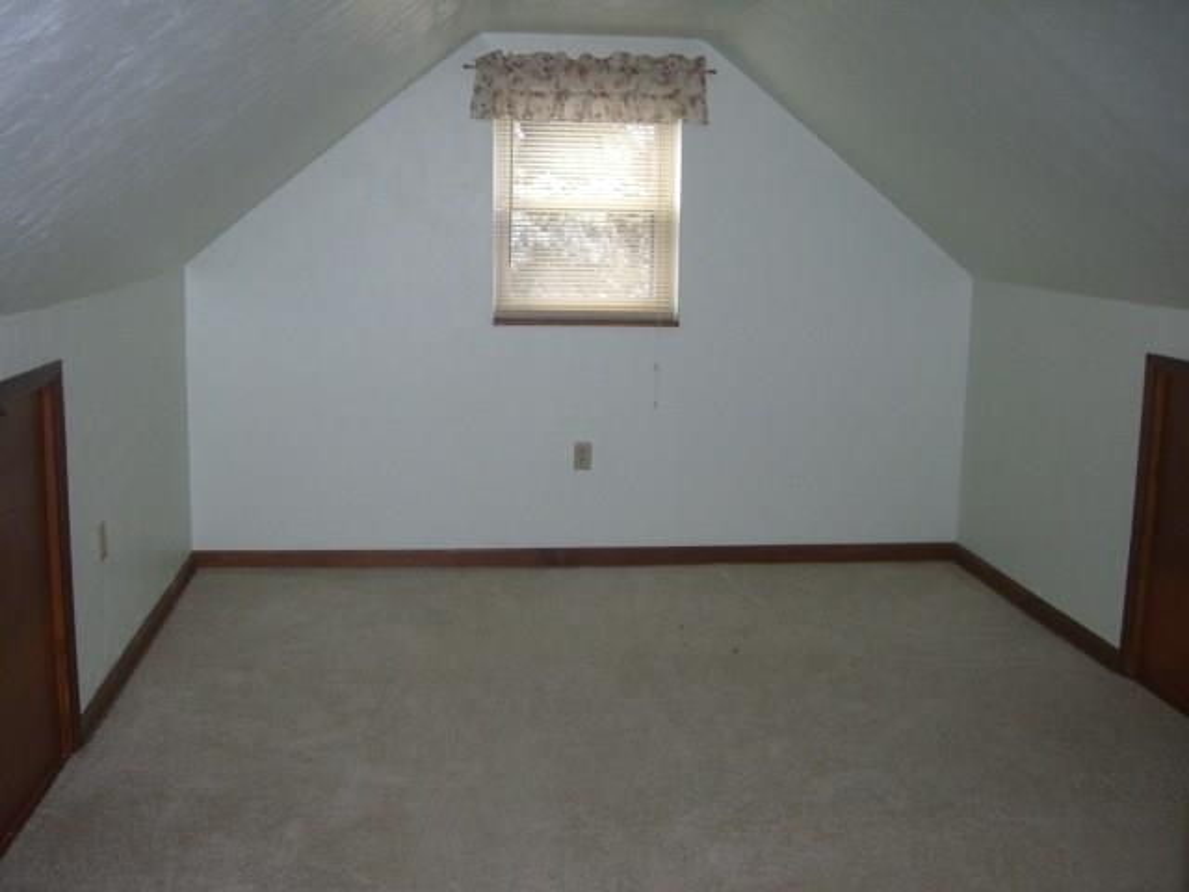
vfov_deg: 37.7
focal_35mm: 38
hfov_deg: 49.0
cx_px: 594
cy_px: 446
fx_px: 1305
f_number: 2.7
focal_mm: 6.2
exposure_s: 1/60
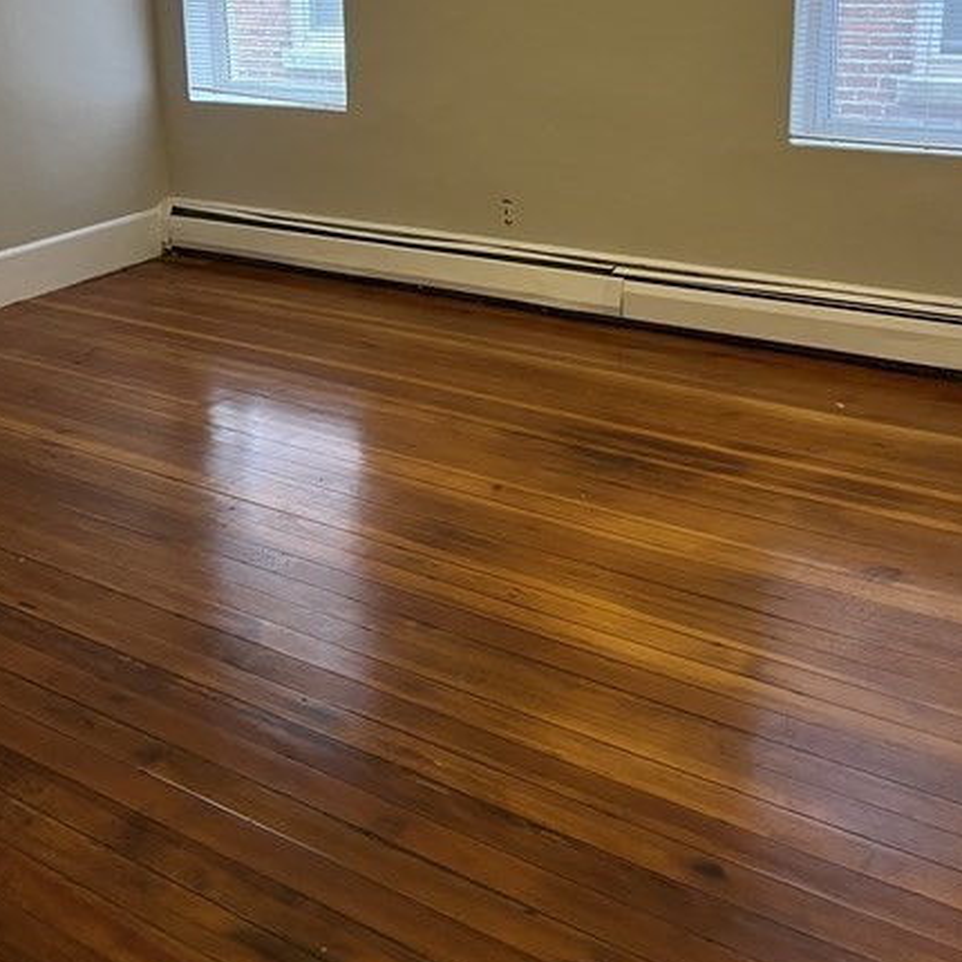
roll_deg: +2.2
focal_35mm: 41
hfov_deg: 40.7
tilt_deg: -15.2
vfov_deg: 39.7
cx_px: 380
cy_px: 226
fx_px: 1289
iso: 400
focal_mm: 5.1
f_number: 1.6
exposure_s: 1/60
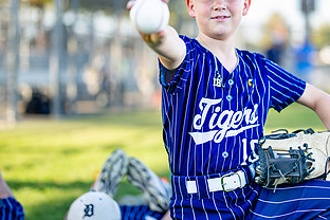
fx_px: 862
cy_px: 81
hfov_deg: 21.6
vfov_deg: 14.5
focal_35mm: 94
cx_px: 226
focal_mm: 50
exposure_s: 1/1250
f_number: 1.2
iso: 100
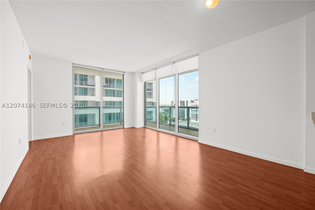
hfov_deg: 104.2
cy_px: 105
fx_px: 123
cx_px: 158
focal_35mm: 14
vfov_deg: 81.2
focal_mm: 14
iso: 100
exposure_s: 1/60
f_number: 4
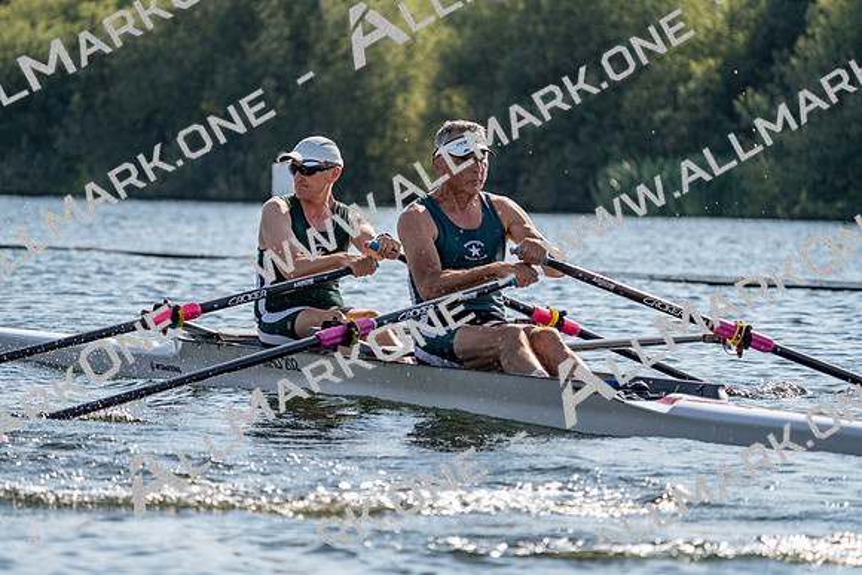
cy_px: 288
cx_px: 431
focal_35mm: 200
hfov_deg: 10.3
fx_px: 4790
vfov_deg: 6.9
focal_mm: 200
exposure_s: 1/1600
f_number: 5.6
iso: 200
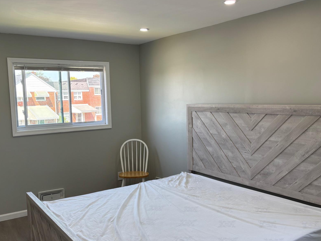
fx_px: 315
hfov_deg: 53.7
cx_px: 136
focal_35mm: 34
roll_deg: +1.0
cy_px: 135
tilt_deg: -6.1
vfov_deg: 41.7
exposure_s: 1/120
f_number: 1.6
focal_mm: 5.96
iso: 50
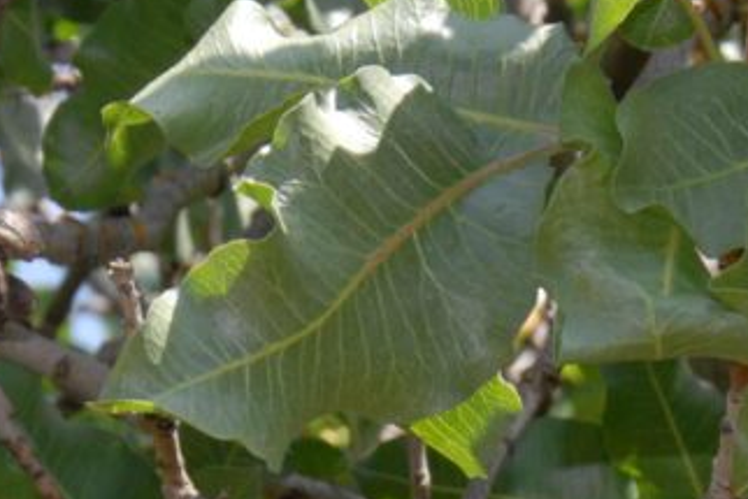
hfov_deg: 5.4
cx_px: 562
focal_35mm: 382
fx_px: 7940
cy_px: 723
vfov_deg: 3.6
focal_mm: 80
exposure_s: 1/60
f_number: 14
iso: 200
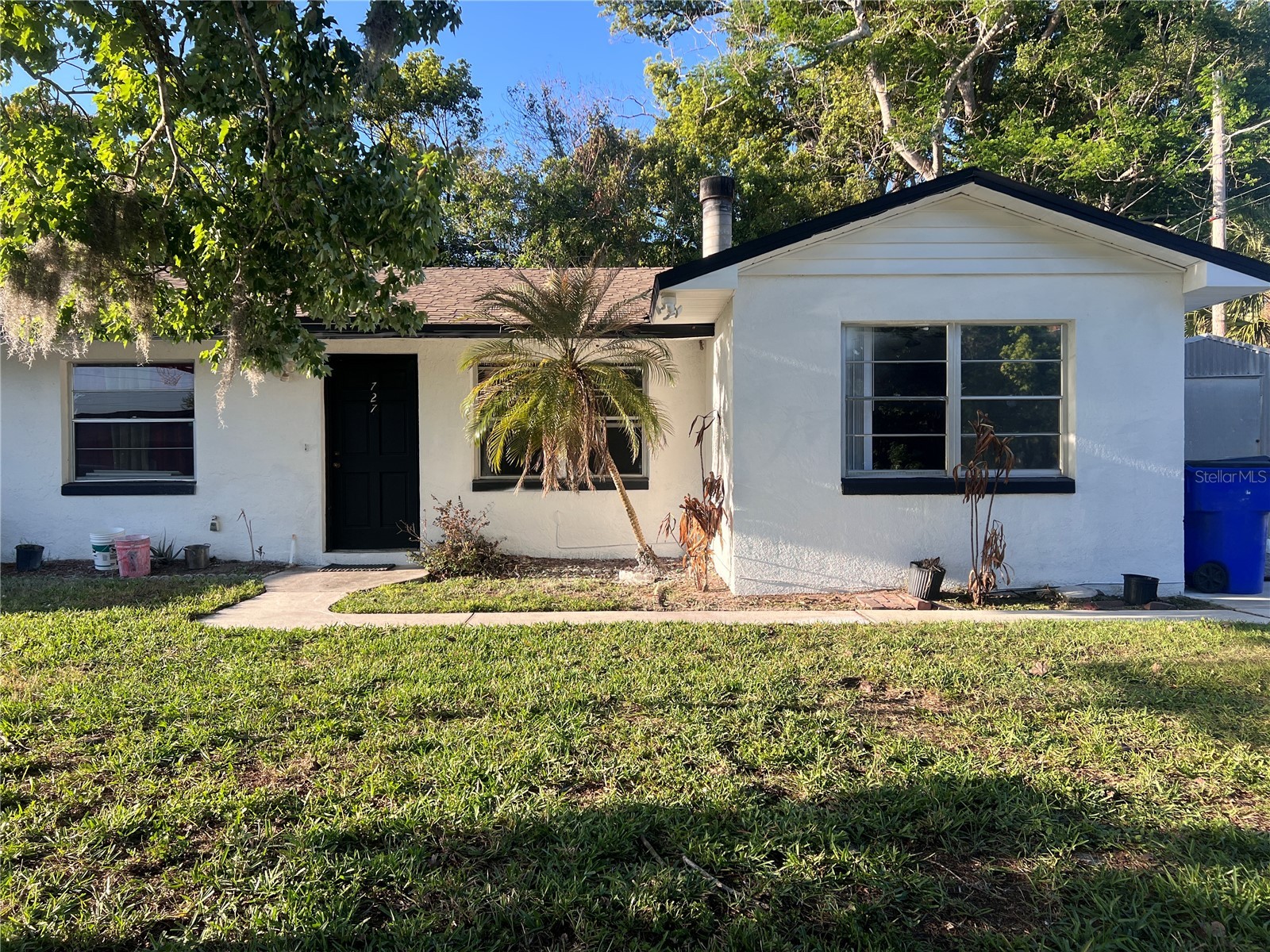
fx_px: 954
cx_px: 635
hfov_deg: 67.3
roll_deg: +0.6
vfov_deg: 53.1
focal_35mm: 26
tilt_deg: -0.2
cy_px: 476
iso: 50
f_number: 1.5
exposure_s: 1/982
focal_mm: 5.7
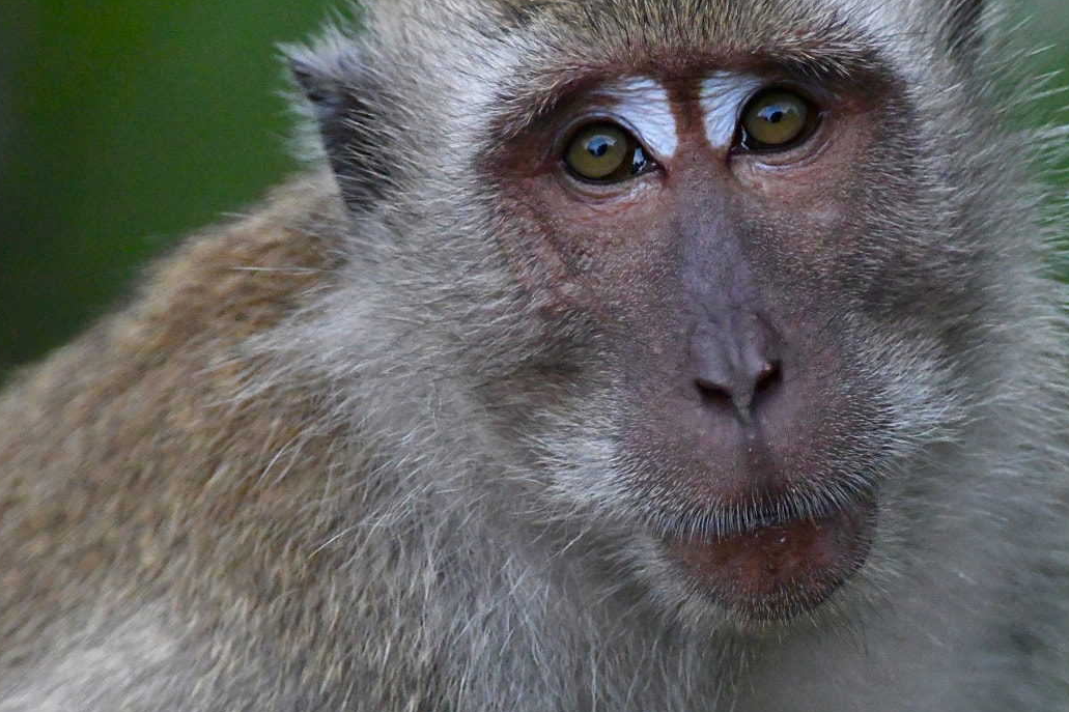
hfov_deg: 1.3
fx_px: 48361
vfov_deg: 0.8
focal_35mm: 1629
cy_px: 367
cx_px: 733
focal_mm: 700
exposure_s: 1/1600
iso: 10000
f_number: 6.3
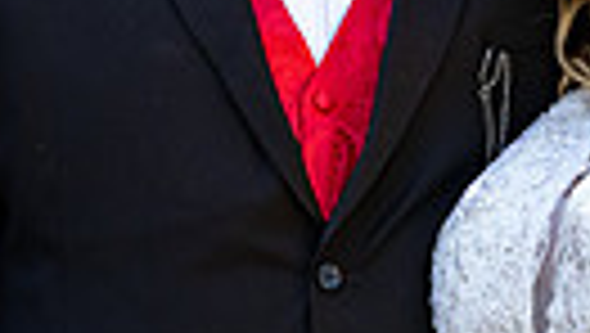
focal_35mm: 709
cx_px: 491
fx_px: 11103
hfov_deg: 3.0
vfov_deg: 1.7
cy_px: 76
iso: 500
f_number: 5.6
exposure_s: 1/250
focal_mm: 197
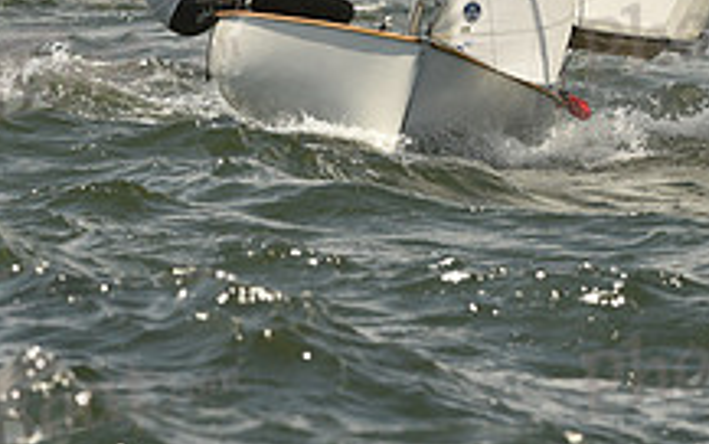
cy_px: -122
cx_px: 412
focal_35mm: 707
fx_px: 13672
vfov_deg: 1.9
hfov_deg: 3.0
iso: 250
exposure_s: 1/1600
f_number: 7.1
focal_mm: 260
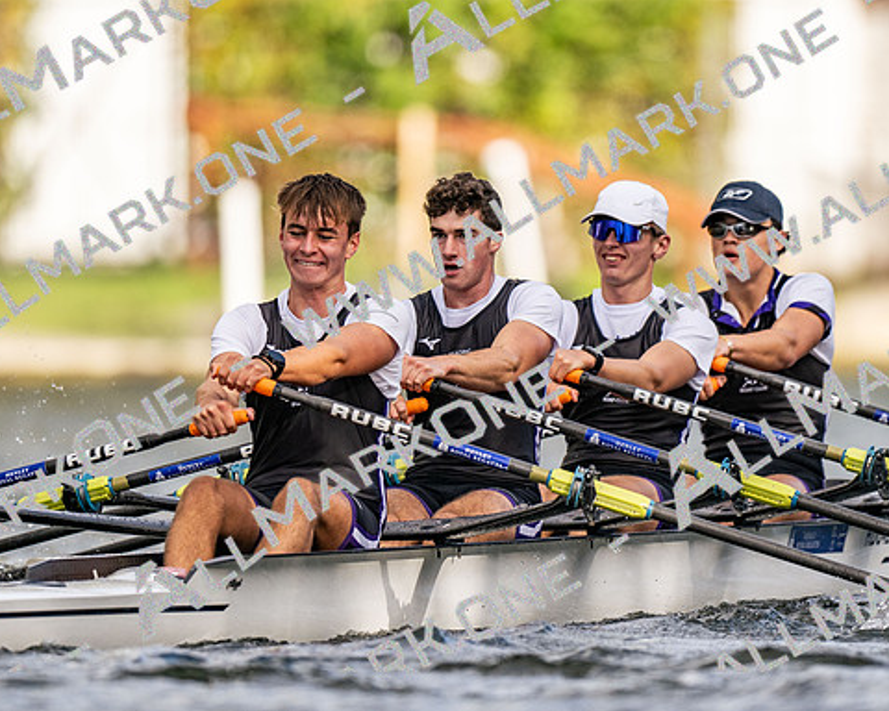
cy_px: 356
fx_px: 26863
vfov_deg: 1.5
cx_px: 509
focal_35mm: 1021
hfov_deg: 1.9
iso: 220
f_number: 4
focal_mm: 600
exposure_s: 1/2500
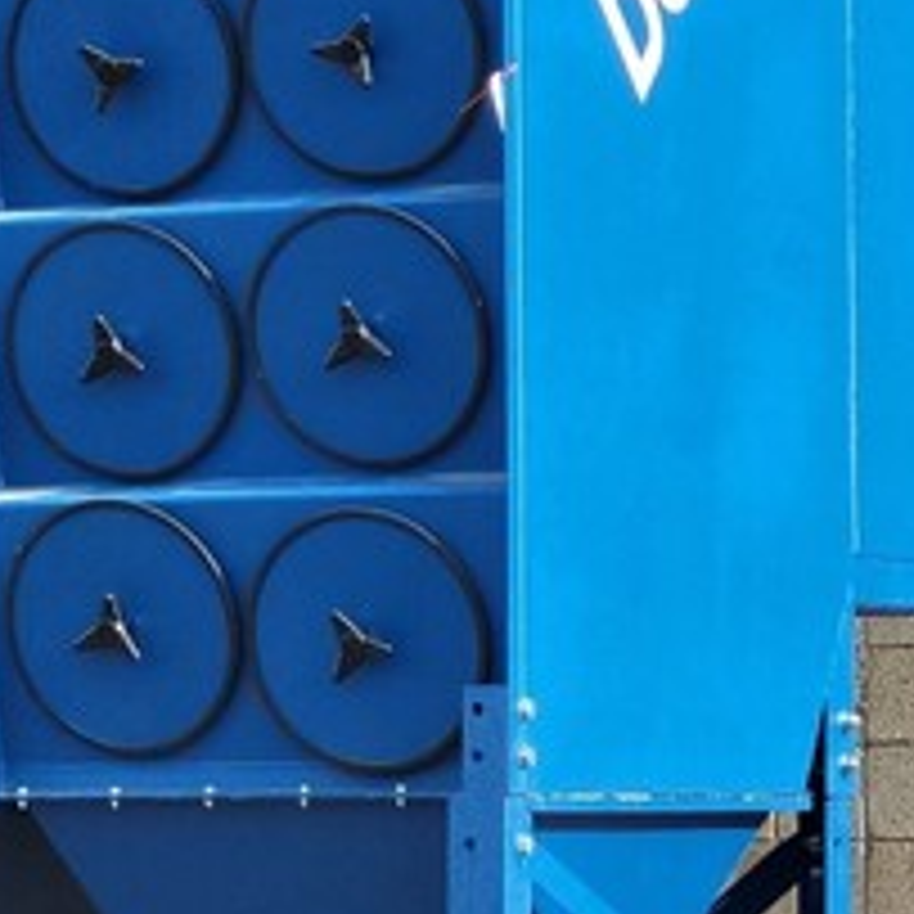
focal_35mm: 212
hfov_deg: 8.2
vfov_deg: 8.3
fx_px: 6333
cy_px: 594
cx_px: 230
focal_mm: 7.12
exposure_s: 1/333
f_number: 2.4
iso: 25
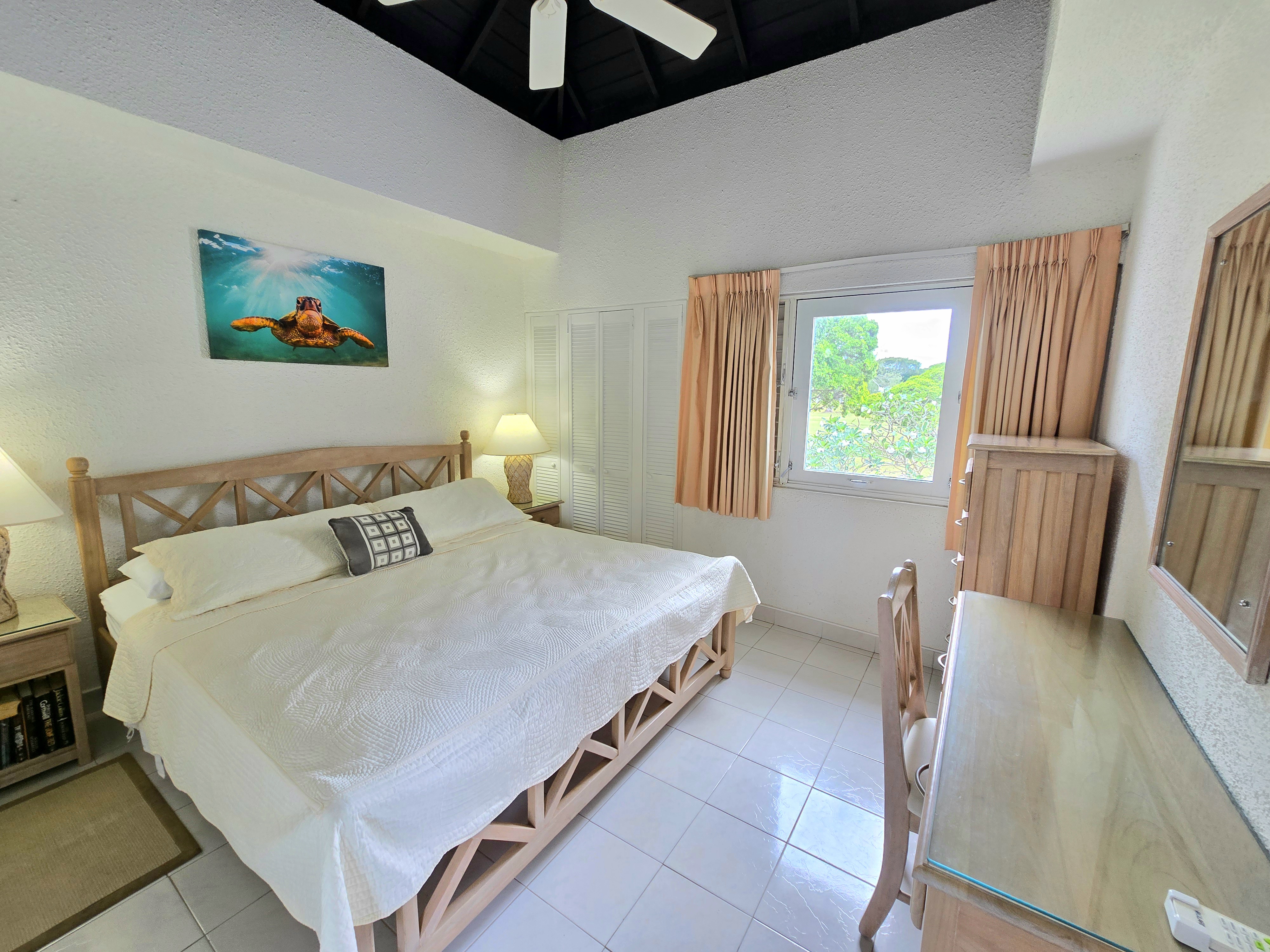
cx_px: 635
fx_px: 477
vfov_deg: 89.9
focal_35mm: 13
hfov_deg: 106.2
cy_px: 476
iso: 50
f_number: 2.2
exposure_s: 1/50.3
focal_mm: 2.2
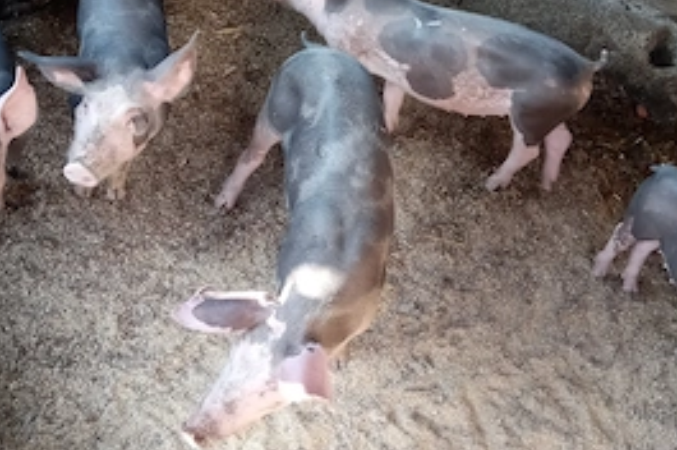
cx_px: 363
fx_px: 826
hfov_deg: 44.5
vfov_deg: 30.0
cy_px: 118
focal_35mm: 44
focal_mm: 3.54
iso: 185
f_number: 2
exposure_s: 1/100
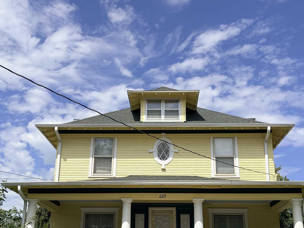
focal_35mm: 47
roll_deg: -0.6
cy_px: 139
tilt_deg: +18.9
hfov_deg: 40.4
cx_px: 144
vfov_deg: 30.8
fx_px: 413
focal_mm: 5.96
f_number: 1.6
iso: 64
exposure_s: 1/7813
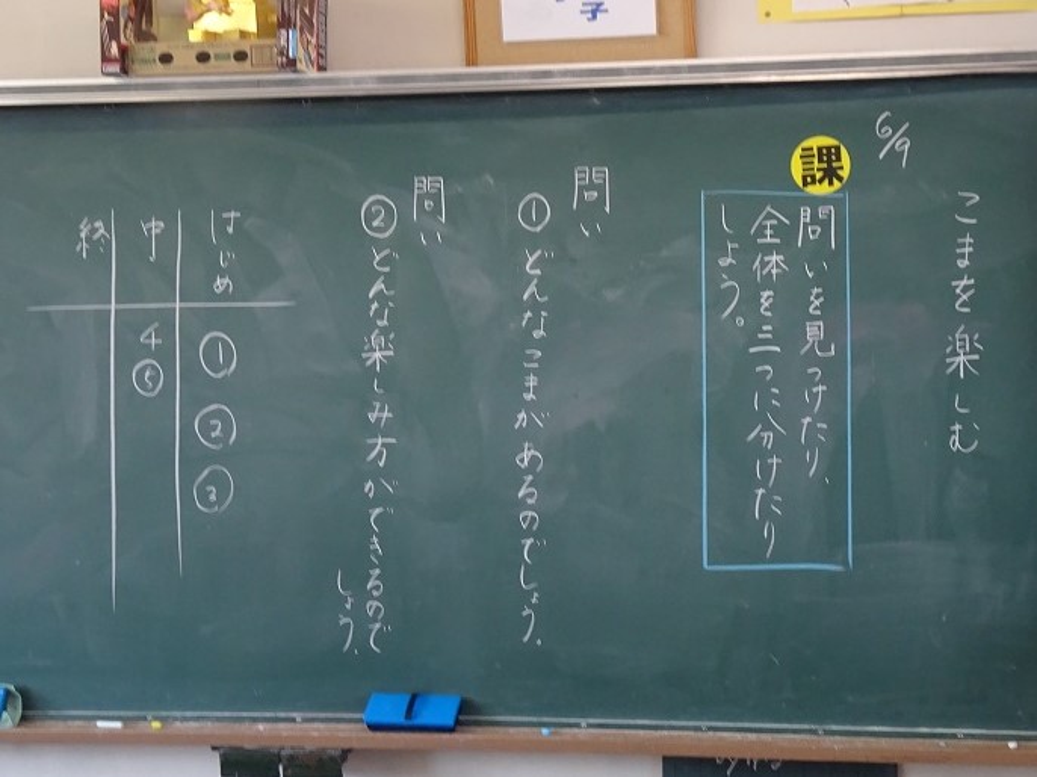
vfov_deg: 35.1
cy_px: 388
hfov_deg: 45.8
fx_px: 1228
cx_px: 518
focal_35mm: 41
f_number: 4
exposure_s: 1/50
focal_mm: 7.05
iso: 320
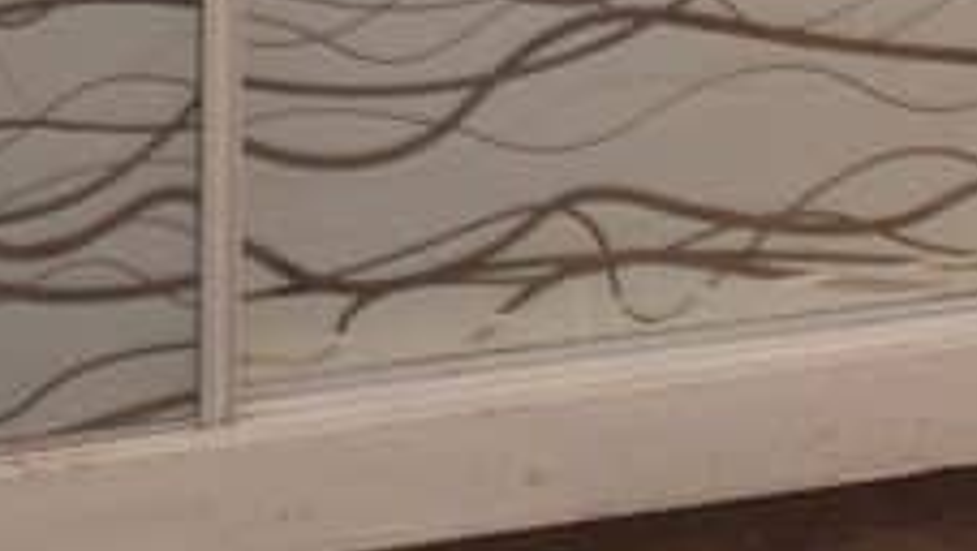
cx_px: 47
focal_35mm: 113
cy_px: -960
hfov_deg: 18.5
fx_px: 2929
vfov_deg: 9.1
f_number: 1.65
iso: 640
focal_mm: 6.14
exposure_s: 1/50
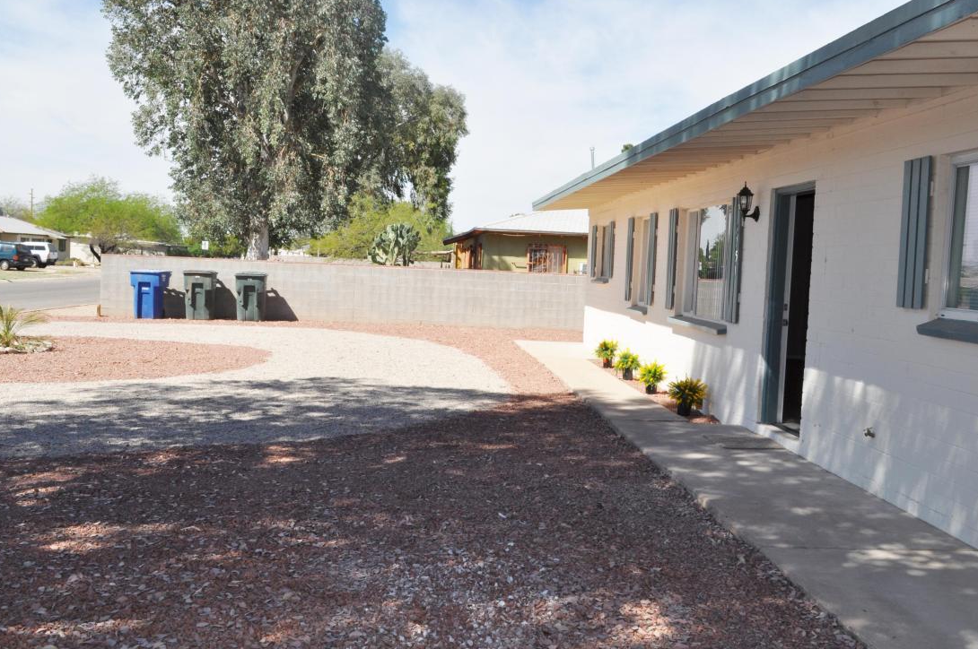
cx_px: 498
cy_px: 333
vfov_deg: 37.8
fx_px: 950
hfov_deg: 54.5
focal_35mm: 35
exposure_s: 1/200
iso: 200
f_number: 14
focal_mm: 22
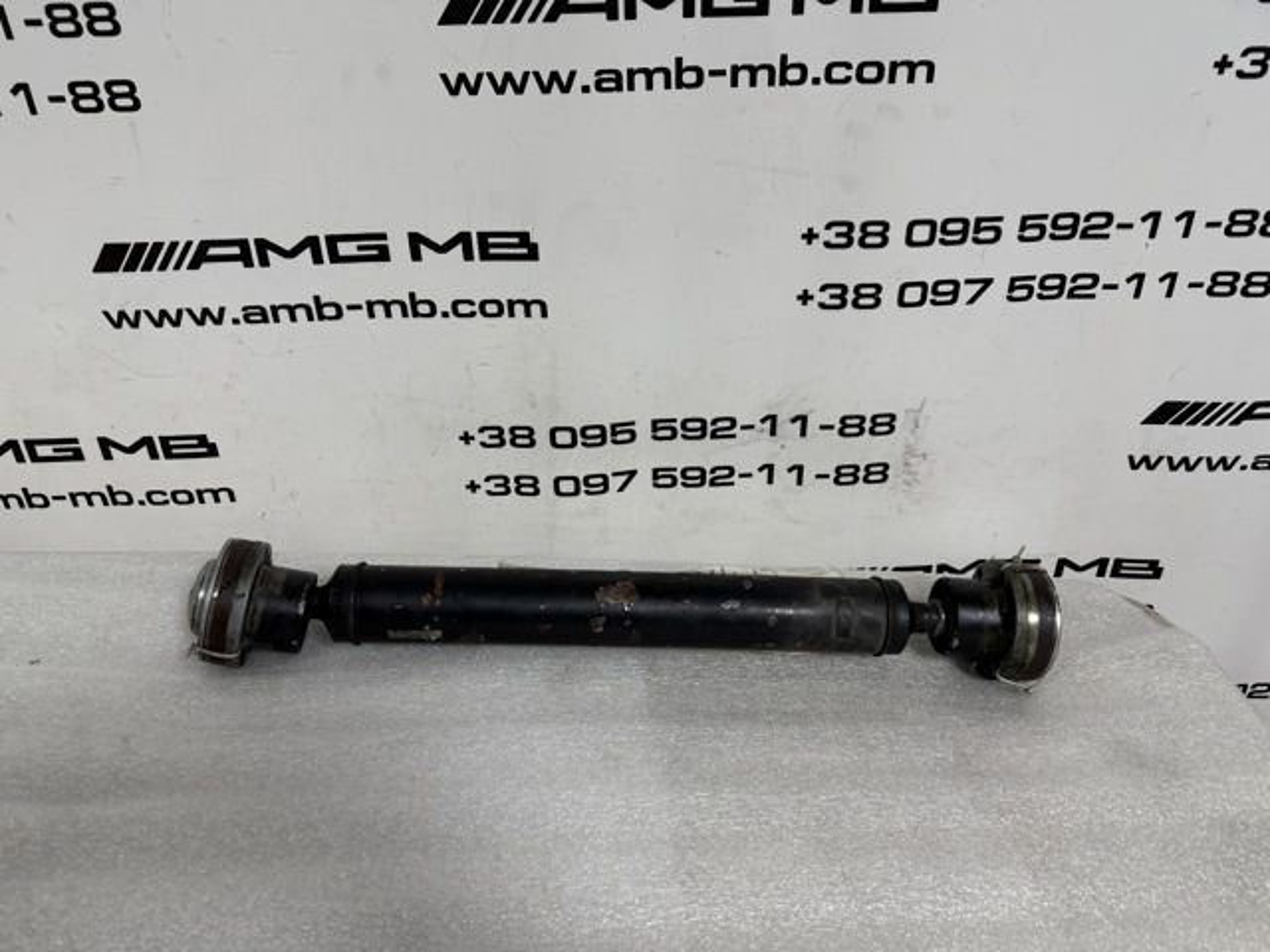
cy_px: 476
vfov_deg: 56.8
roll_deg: -3.8
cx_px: 635
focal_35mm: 24
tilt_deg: -28.9
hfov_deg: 71.6
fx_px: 881
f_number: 1.78
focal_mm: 6.76
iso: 125
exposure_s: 1/100
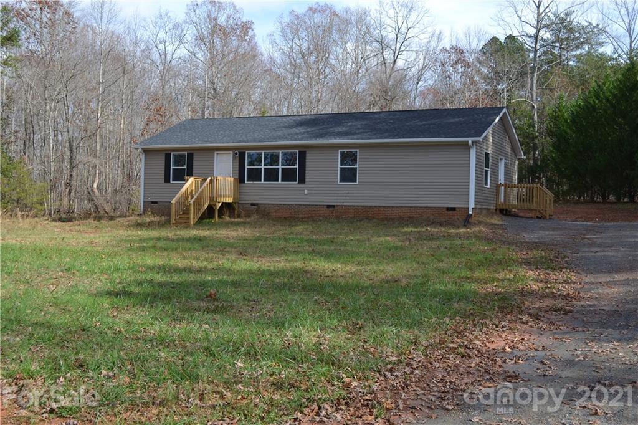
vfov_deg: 34.2
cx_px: 319
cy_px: 212
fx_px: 691
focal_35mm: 39
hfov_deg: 49.6
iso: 100
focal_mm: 26
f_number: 7.1
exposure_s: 1/200
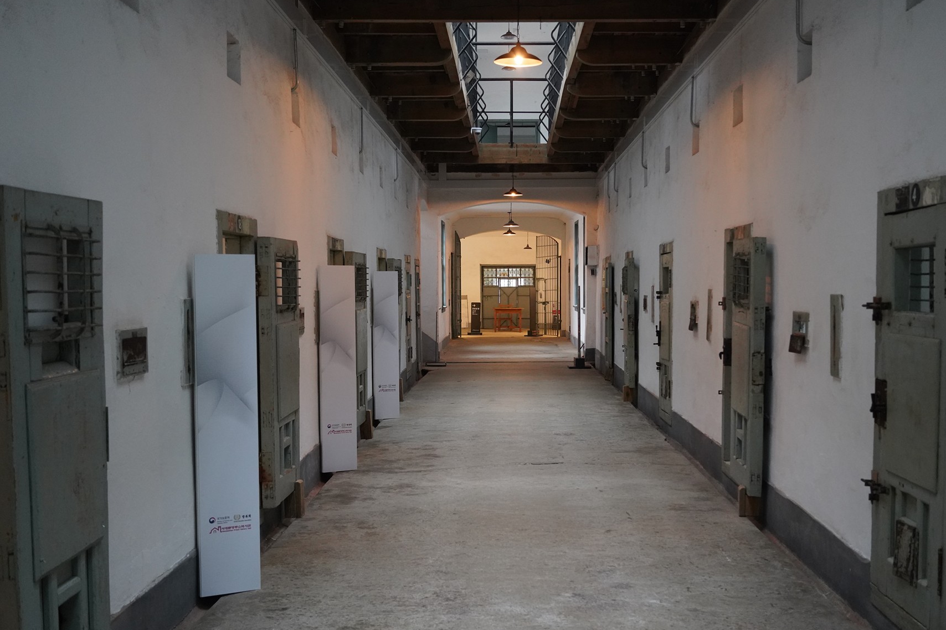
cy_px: 348
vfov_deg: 32.6
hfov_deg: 47.4
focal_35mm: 41
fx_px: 1077
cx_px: 509
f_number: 4
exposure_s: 1/80
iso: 3200
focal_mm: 35
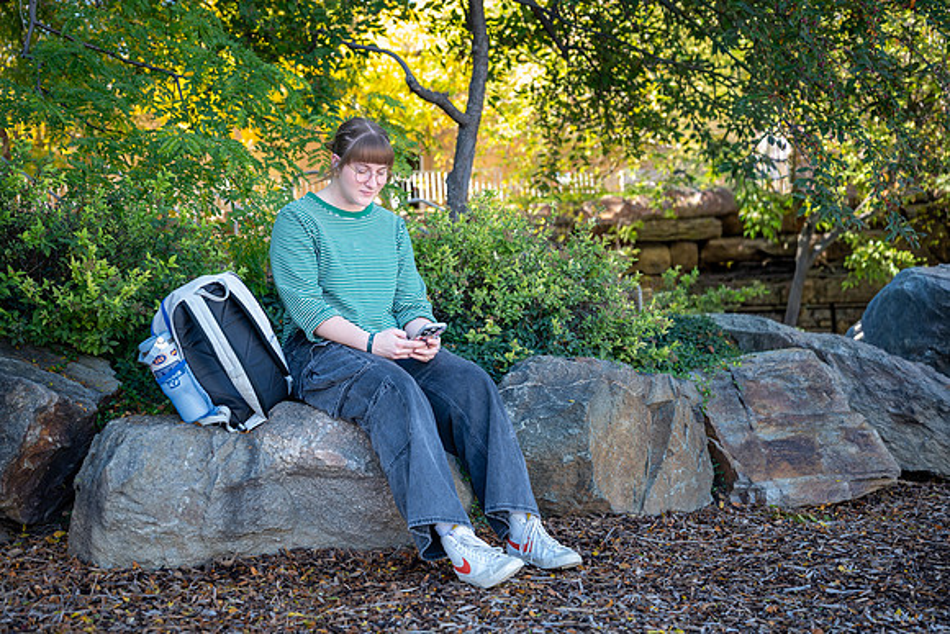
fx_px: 1002
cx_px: 449
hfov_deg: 50.7
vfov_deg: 35.1
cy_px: 324
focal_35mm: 38
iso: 64
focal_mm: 36
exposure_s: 1/60
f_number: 2.8
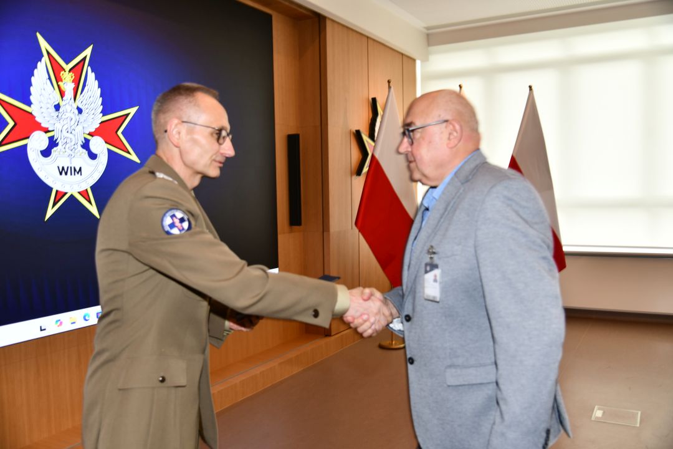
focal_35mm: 31
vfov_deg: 42.3
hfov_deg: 60.3
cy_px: 224
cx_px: 336
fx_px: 579
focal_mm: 31
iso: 360
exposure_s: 1/60
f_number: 4
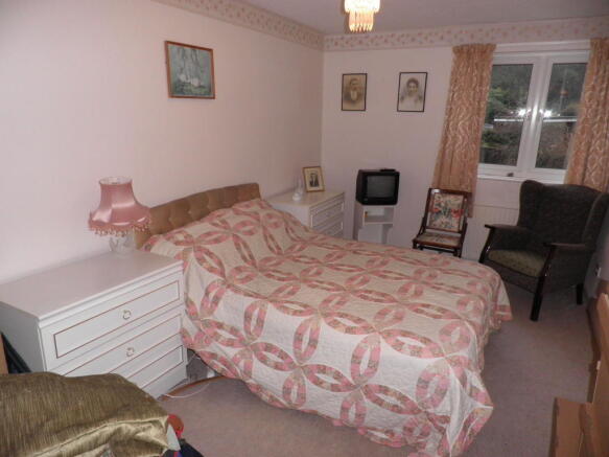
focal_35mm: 24
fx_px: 422
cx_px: 304
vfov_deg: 56.8
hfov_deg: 71.6
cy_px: 228
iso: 160
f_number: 3.3
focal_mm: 4.3
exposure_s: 1/30
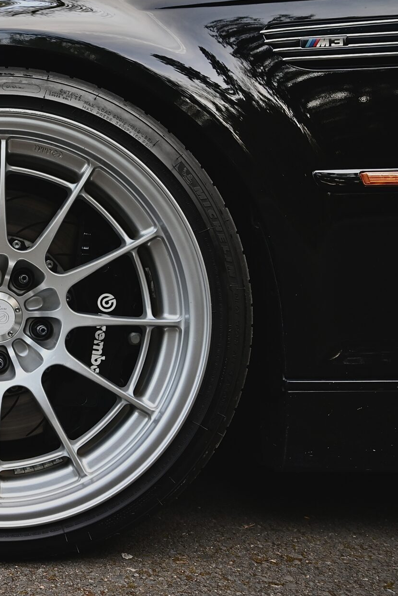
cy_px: 293
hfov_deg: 31.7
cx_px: -42
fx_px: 613
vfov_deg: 51.9
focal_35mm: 37
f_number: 4
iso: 640
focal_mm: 24
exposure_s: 1/125
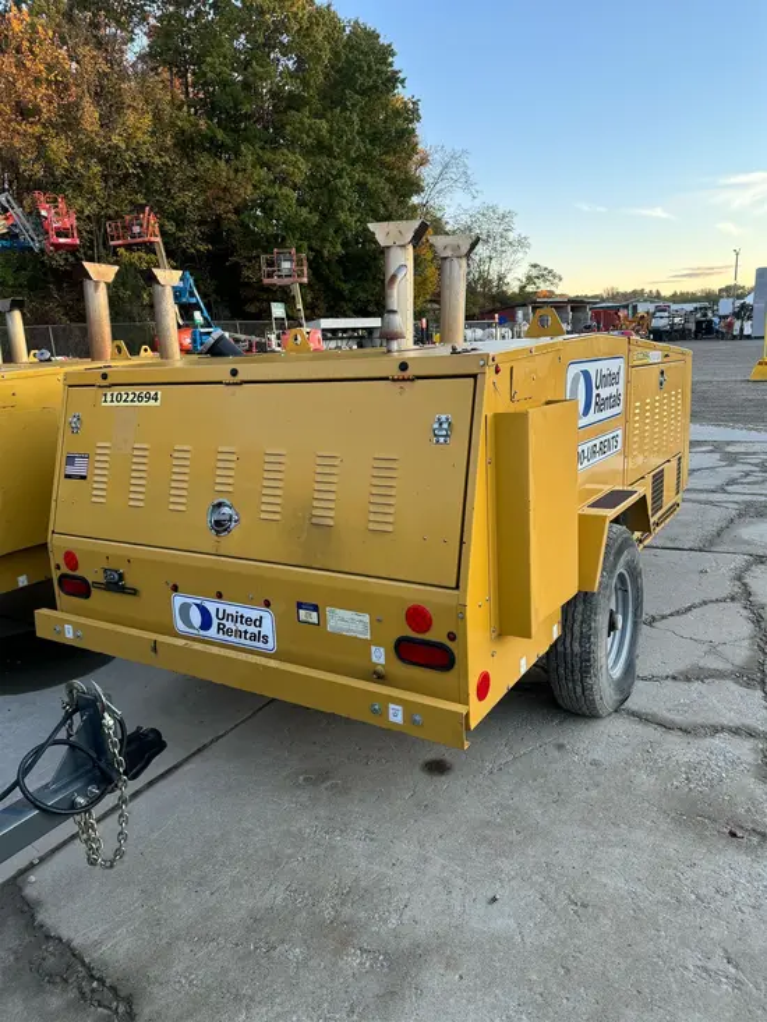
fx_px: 709
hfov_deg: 56.8
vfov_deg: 71.6
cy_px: 511
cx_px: 384
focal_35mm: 24
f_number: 1.78
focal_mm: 6.76
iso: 80
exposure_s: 1/187
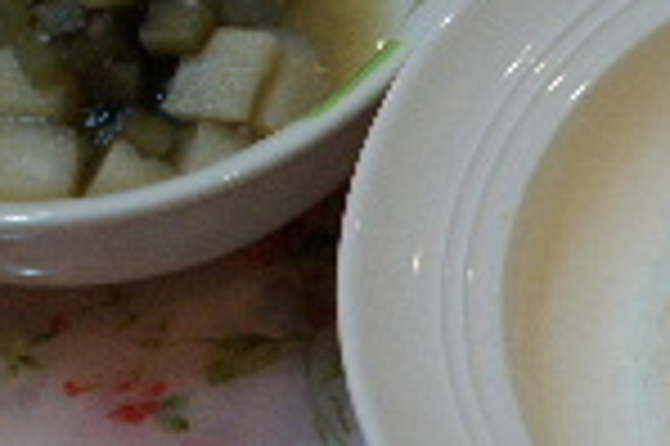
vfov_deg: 10.6
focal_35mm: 129
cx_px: 699
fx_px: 2398
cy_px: 273
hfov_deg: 15.6
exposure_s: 1/40
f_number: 4.5
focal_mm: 28
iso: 400
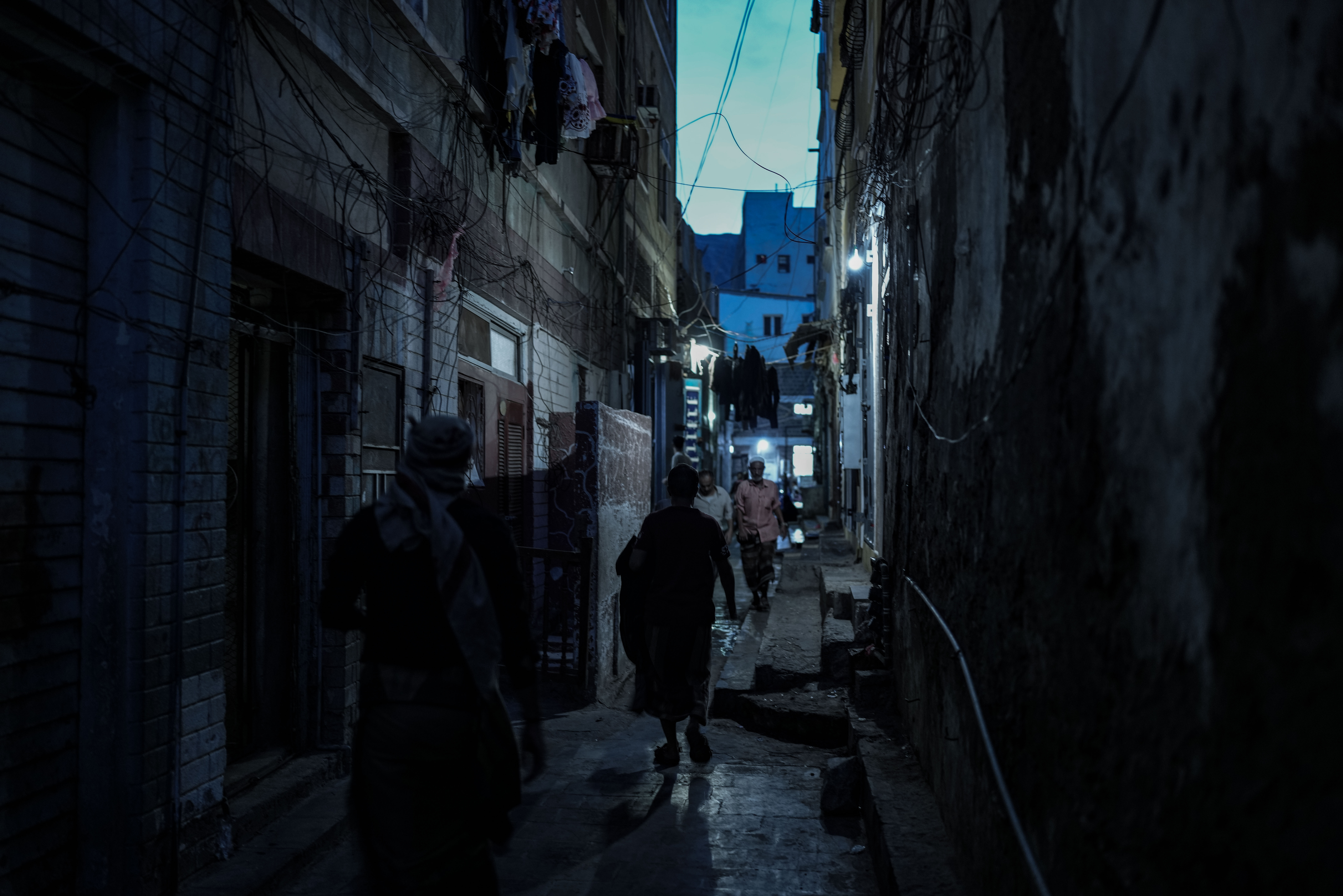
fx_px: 1306
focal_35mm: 35
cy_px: 448
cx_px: 672
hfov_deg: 54.4
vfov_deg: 37.9
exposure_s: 1/15
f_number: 1.4
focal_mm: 35
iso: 640
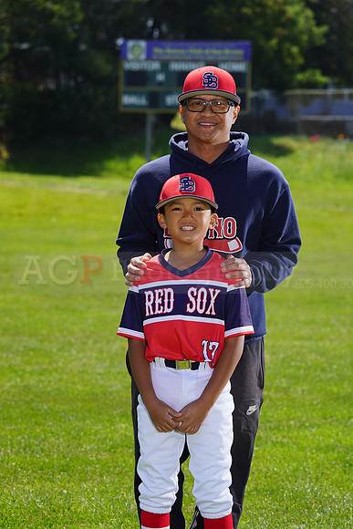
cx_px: 176
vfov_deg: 15.2
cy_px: 264
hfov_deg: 10.2
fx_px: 1984
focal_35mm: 135
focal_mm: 135
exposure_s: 1/250
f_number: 7.1
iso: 100
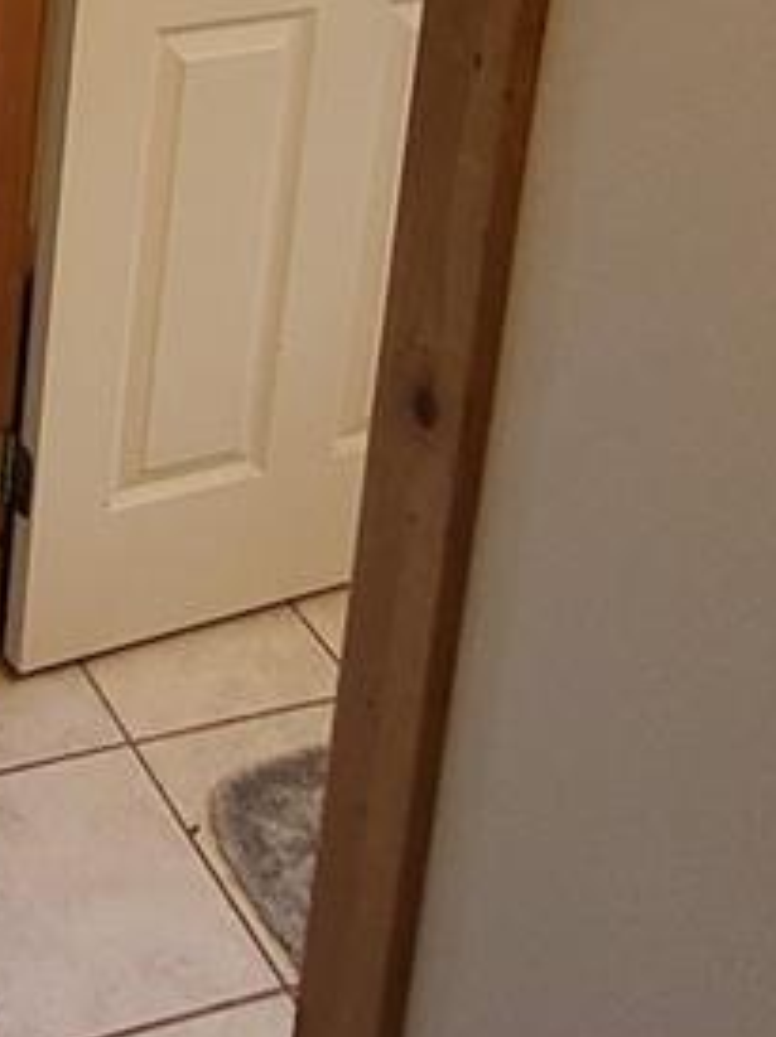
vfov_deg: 27.6
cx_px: -291
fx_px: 1706
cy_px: -341
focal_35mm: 57
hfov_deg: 22.3
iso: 250
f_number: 2.2
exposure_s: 1/60
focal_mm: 1.74
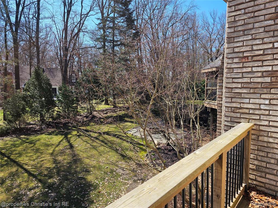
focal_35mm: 23
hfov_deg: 73.9
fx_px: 185
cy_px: 104
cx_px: 139
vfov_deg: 58.9
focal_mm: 6.3
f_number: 1.7
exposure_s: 1/325
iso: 10
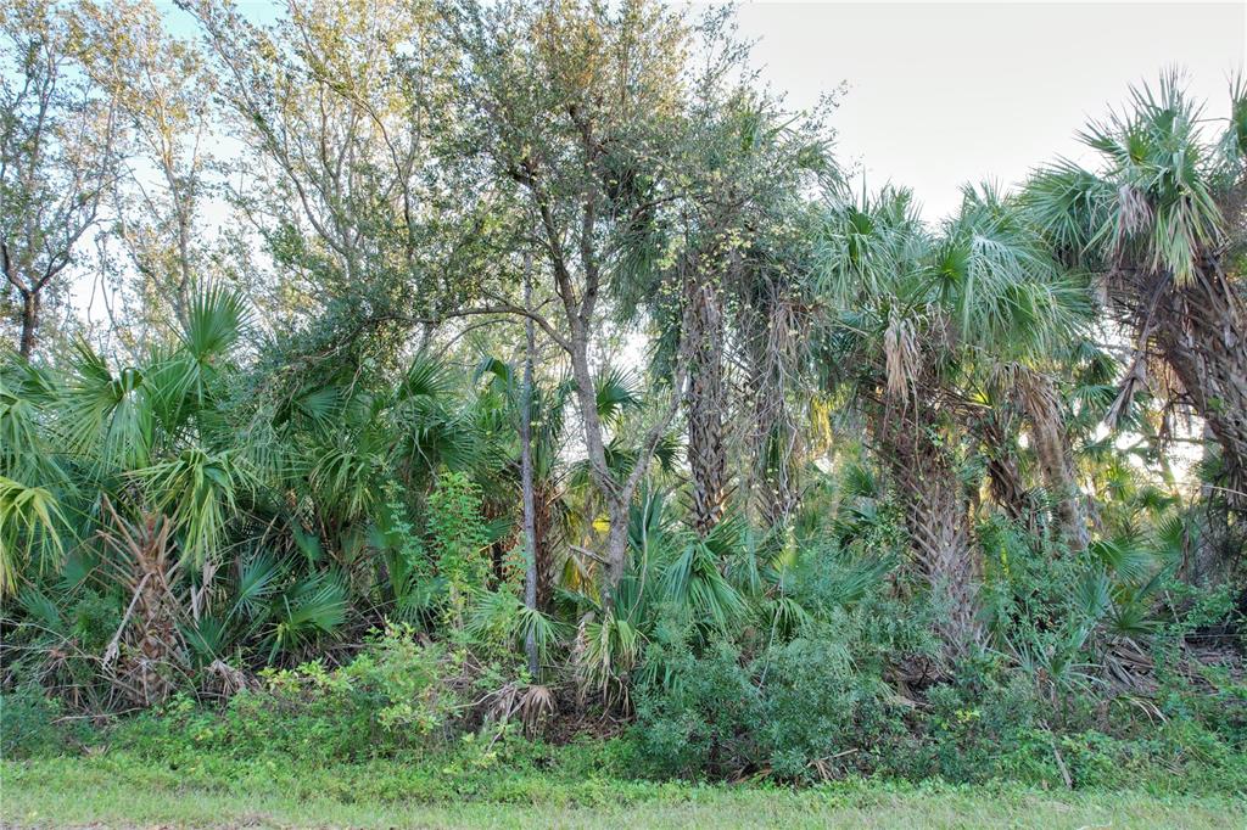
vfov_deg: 57.2
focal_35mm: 22
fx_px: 762
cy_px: 415
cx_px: 624
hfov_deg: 78.6
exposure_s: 1/120
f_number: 2.8
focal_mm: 8.38
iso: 100
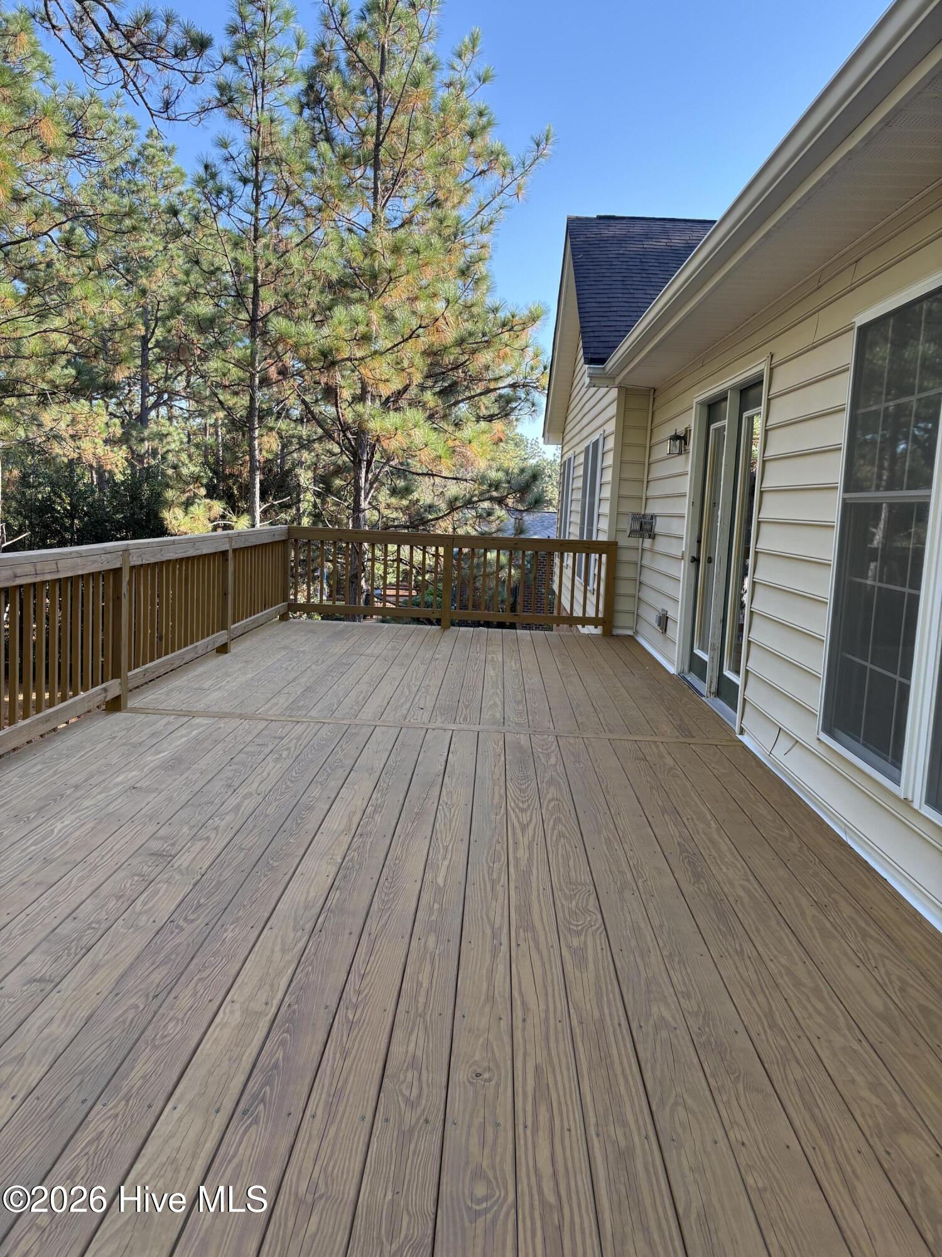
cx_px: 471
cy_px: 628
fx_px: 943
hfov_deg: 53.1
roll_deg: -3.2
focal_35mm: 26
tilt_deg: -6.5
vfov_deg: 67.3
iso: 64
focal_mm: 5.96
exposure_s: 1/422
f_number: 1.6
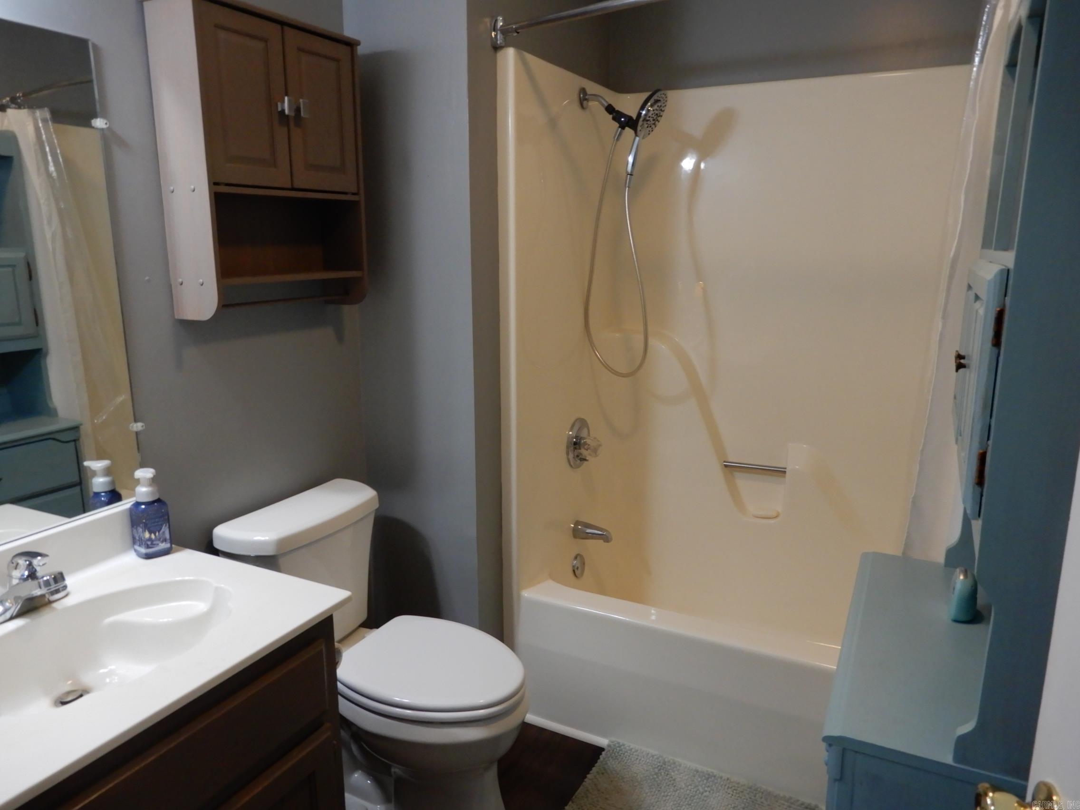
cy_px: 405
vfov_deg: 56.8
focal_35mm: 24
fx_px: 749
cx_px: 540
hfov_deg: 71.6
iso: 320
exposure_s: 1/30
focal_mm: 4.3
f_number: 3.4
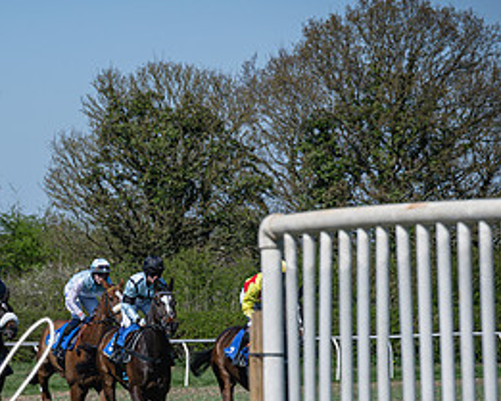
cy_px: 316
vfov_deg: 5.8
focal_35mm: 265
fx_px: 3931
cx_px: 95
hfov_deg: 7.3
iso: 100
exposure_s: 1/2000
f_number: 4
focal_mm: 103
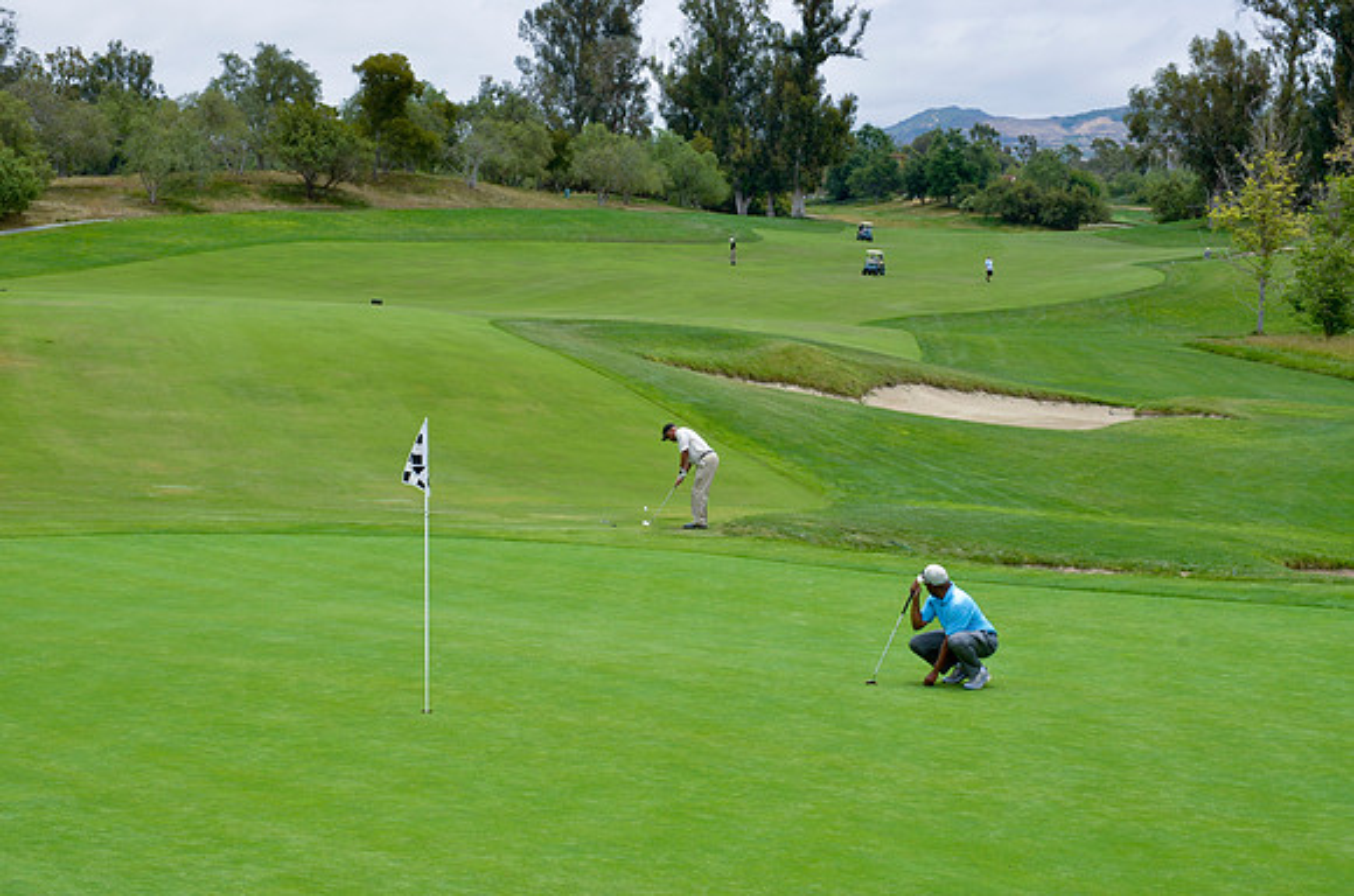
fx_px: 2815
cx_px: 677
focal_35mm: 75
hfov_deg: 27.0
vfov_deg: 18.1
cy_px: 448
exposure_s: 1/200
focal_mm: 50
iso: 200
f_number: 13
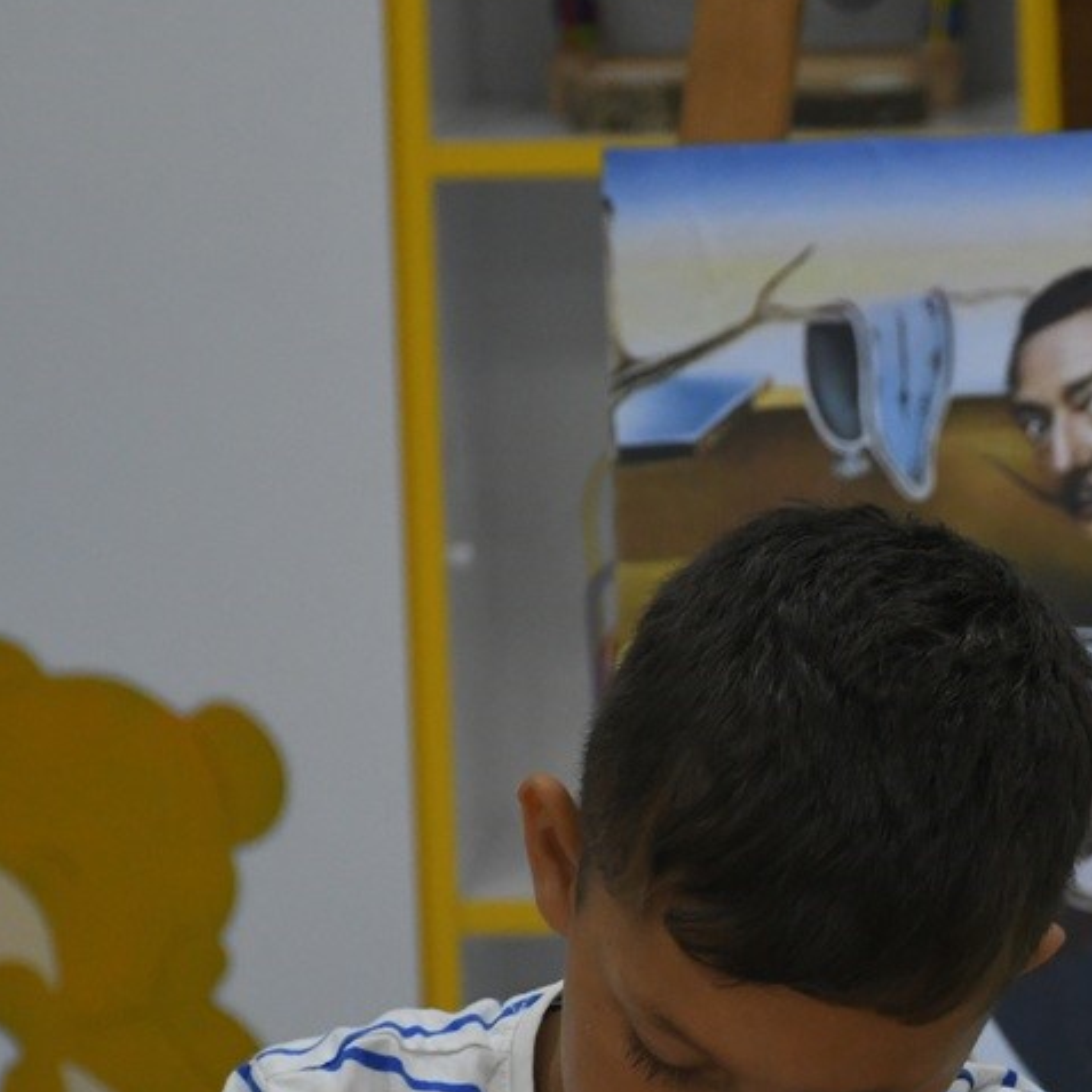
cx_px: 1152
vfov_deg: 6.3
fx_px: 9922
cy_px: 854
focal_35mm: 278
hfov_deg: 6.3
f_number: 5
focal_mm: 75
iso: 1600
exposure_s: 1/250
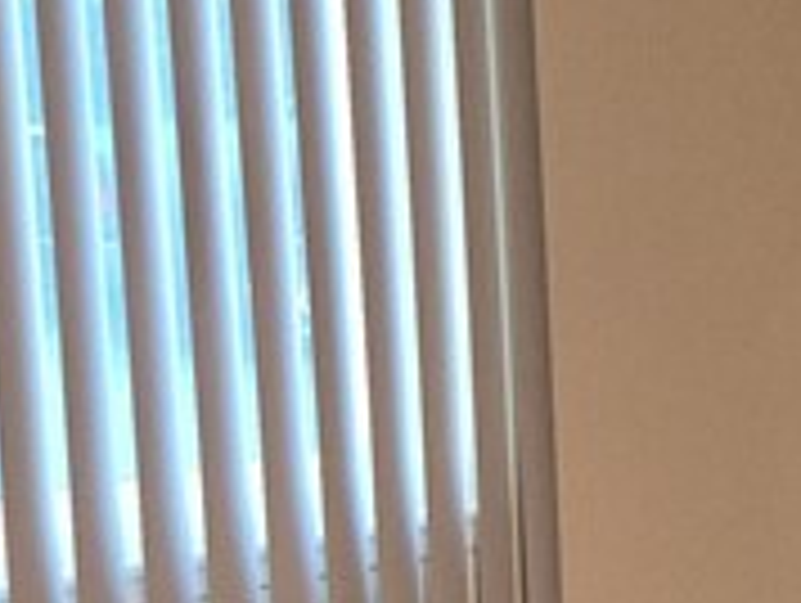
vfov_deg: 11.2
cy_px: 464
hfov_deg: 13.4
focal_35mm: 132
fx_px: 3059
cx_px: 1462
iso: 125
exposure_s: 1/60
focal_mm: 5.4
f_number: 1.8
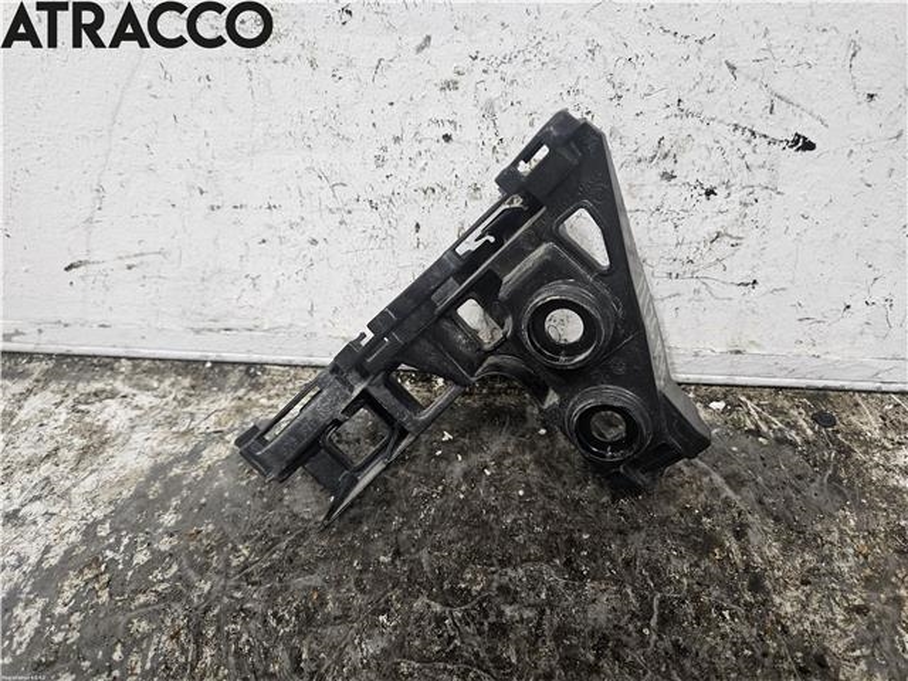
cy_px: 340
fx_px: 603
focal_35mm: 23
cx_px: 454
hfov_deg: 73.9
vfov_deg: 58.9
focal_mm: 5.4
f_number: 1.8
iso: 400
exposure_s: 1/100
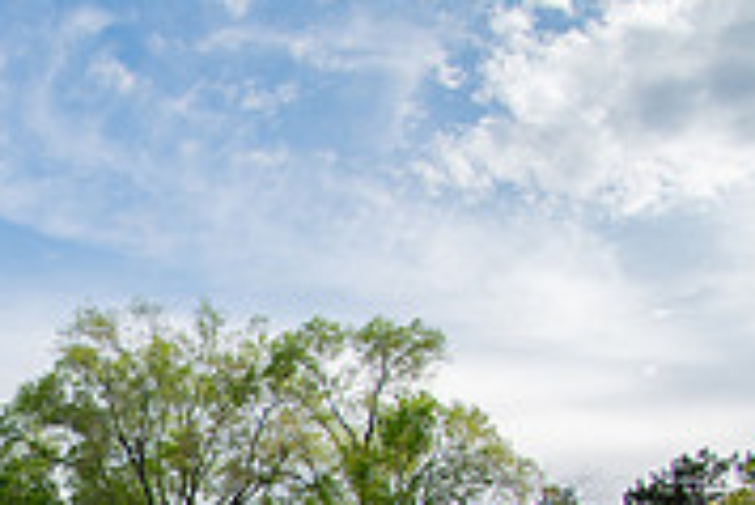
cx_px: -348
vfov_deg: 16.2
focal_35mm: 78
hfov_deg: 22.0
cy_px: 738
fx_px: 1637
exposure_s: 1/800
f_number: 5
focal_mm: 24
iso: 200
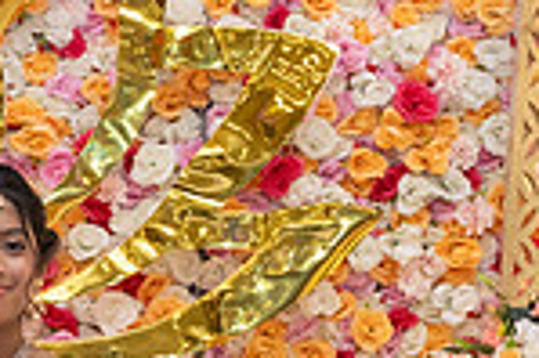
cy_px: 457
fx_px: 2393
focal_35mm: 160
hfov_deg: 12.7
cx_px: -18
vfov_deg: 8.4
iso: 1600
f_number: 4.5
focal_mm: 40
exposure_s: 1/160
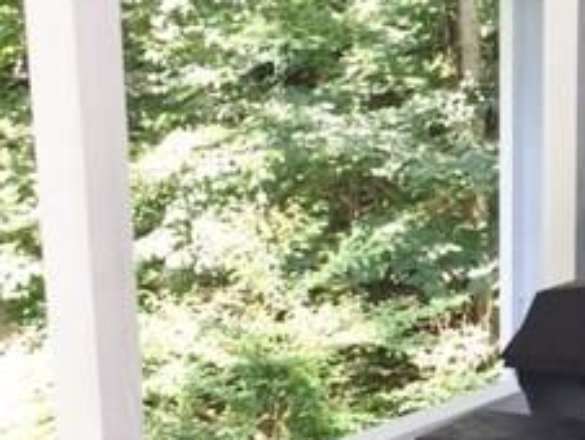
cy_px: 396
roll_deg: -0.9
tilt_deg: -13.2
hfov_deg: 22.9
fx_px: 1387
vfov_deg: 17.8
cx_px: 577
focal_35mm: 82
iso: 32
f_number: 2.2
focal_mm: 4.15
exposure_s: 1/120
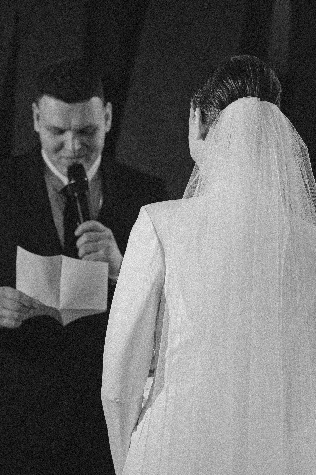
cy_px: 236
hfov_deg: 12.8
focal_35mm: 107
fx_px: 1404
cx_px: 142
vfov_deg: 19.2
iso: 1000
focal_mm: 67.6
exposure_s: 1/200
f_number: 2.8
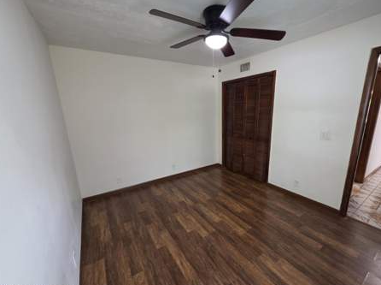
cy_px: 150
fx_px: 154
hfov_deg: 102.1
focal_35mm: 14
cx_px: 199
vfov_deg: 85.4
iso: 200
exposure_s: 1/60
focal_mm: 2.2
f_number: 1.9
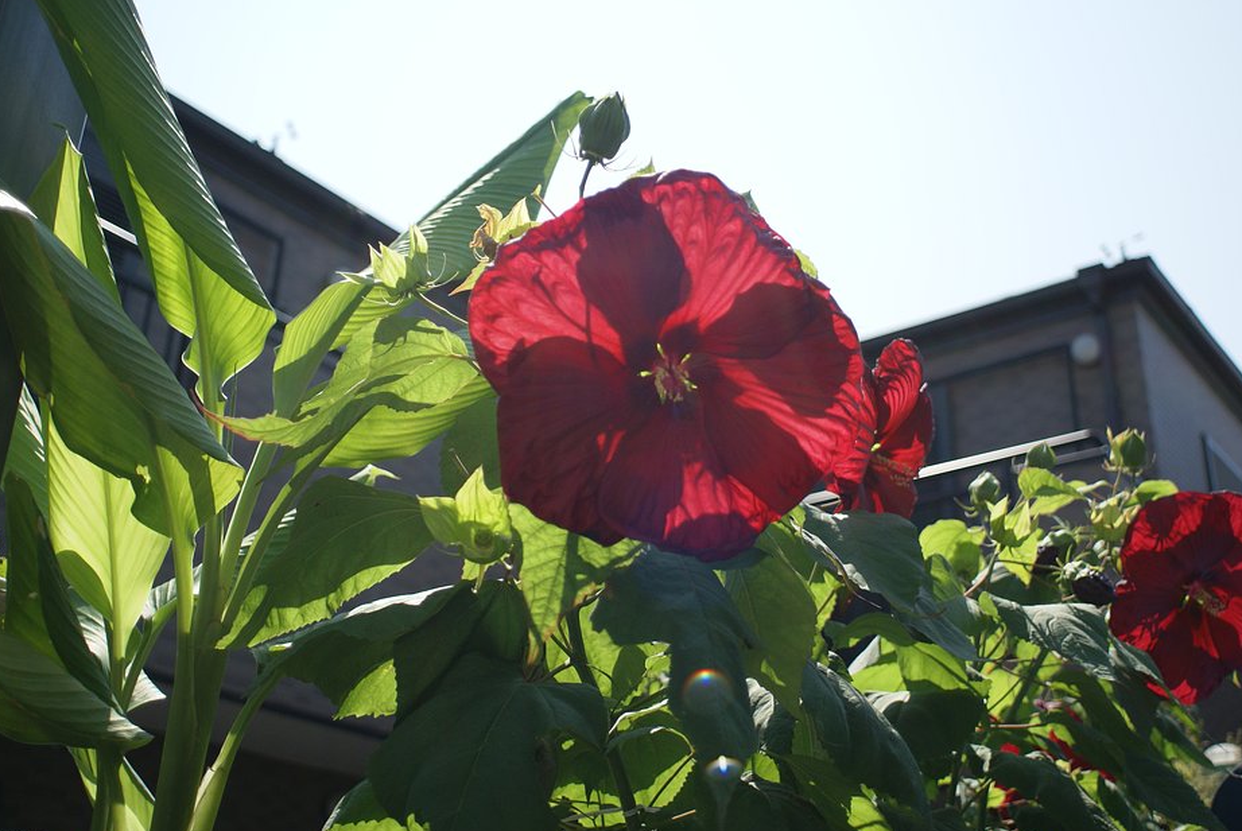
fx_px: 1382
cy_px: 385
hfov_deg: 48.4
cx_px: 674
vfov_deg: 33.5
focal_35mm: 40
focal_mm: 24
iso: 100
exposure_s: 1/2500
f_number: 2.8
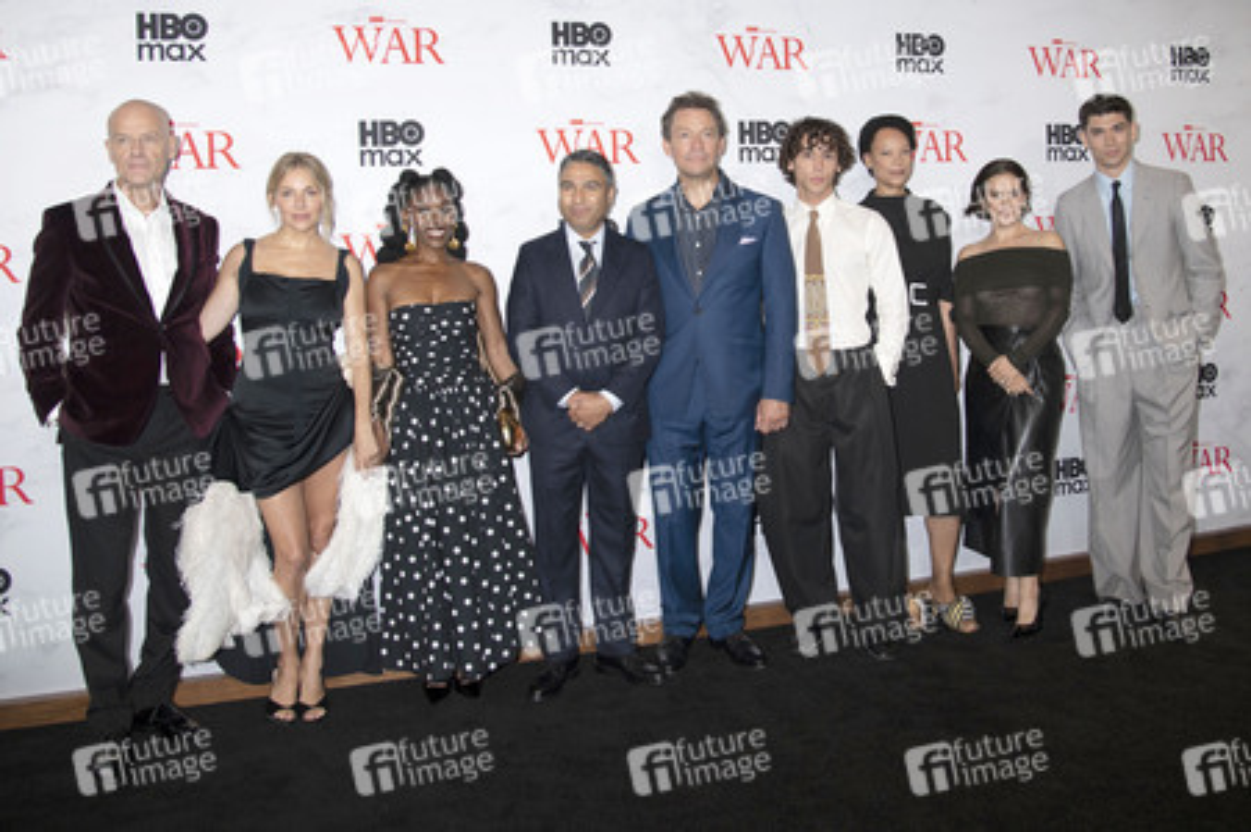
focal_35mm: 24
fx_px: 833
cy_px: 416
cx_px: 626
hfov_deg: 73.8
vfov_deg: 53.1
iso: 640
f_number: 4.5
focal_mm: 24
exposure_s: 1/200
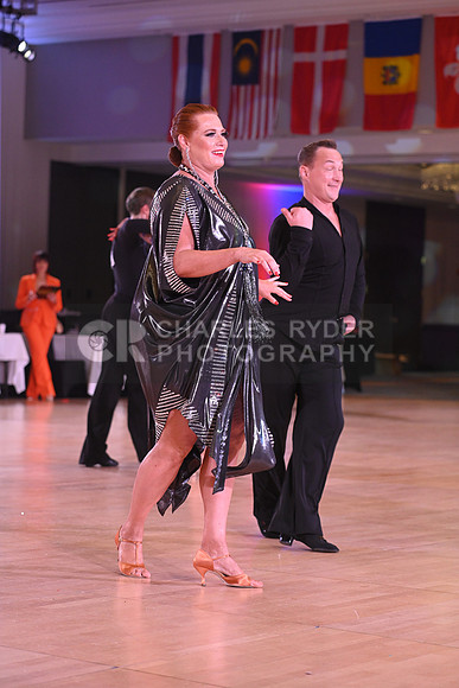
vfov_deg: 21.5
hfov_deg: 14.4
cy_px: 344
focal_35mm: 95
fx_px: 1816
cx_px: 230
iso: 2500
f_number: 4.5
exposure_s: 1/320
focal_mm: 95
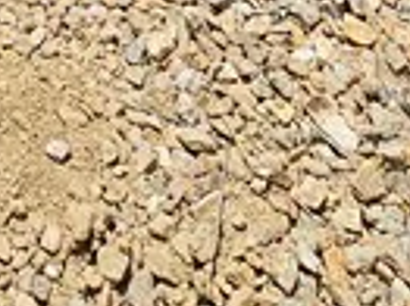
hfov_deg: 17.3
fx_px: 1207
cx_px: -216
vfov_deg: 8.7
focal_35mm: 102
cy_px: -837
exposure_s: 1/2708
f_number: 2.2
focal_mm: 2.2
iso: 50
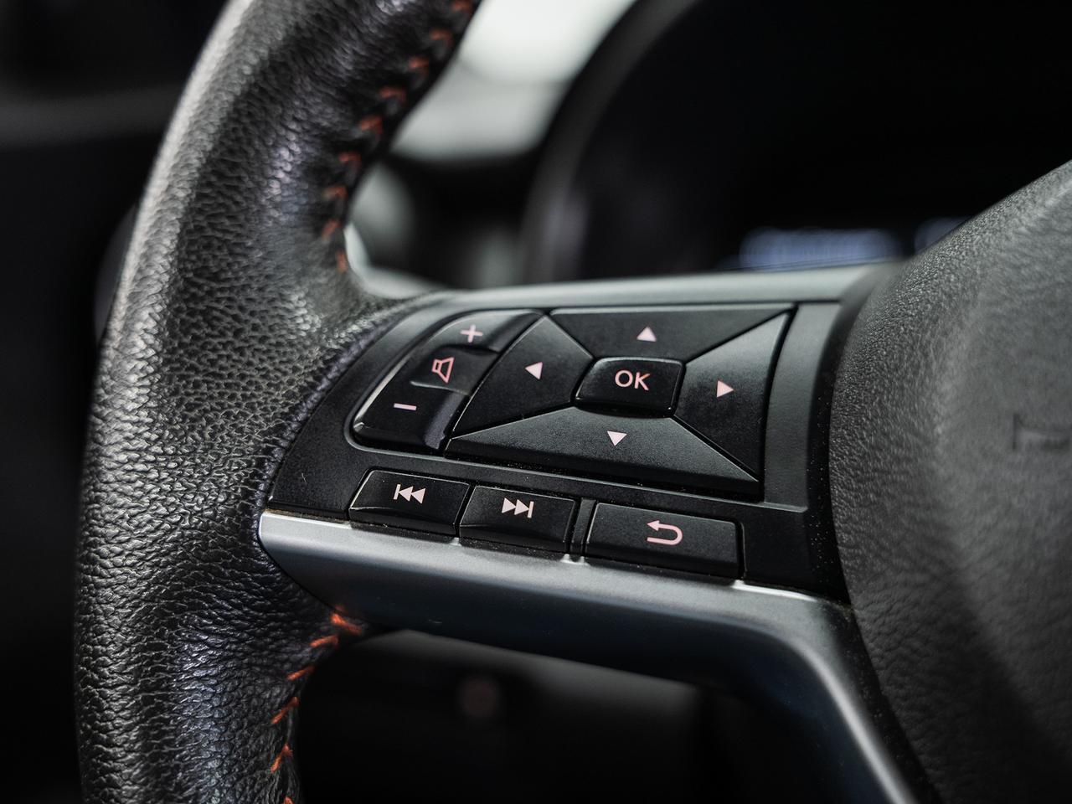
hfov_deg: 48.8
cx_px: 536
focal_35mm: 38
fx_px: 1182
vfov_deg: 37.6
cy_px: 402
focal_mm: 35.3
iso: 800
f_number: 3.5
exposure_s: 1/40
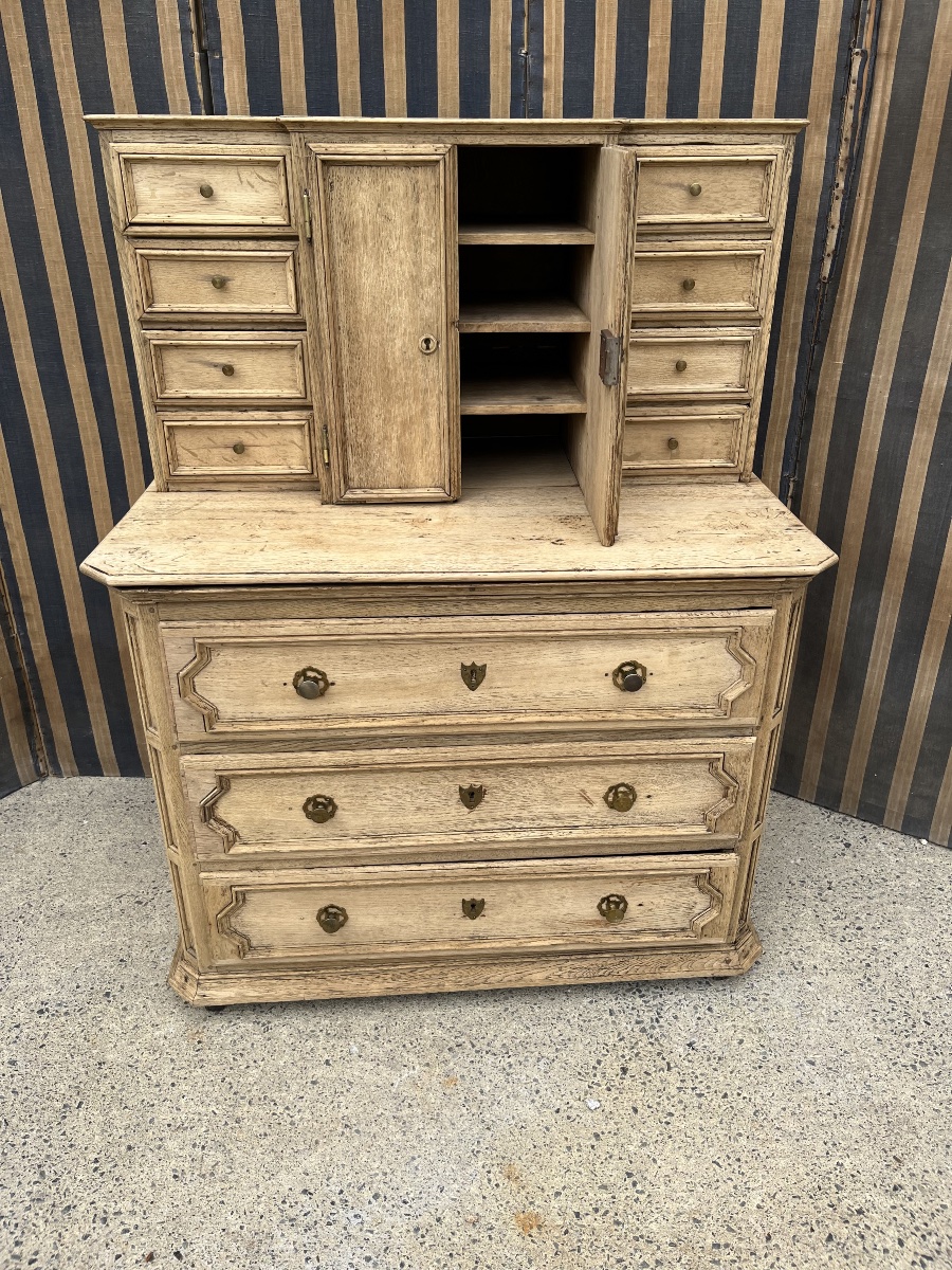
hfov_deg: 53.1
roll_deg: +0.1
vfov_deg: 67.3
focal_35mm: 26
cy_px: 635
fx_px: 953
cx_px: 476
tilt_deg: -26.4
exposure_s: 1/1441
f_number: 1.6
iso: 50
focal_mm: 5.1
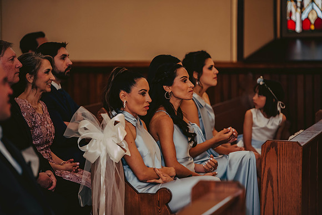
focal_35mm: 170
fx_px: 1521
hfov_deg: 12.1
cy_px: 108
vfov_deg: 8.1
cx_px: 161
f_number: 2.8
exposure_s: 1/80
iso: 800
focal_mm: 170
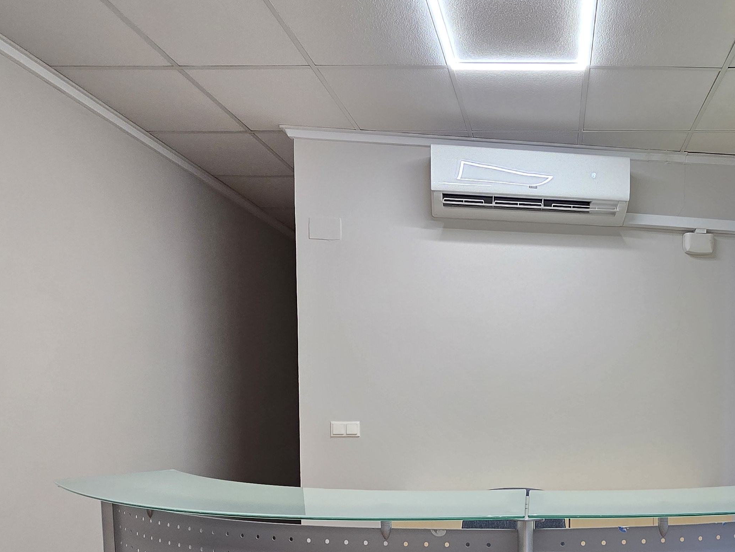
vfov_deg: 51.9
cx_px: 561
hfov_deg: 64.7
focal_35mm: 25
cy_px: 431
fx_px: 531
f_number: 2.2
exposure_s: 1/50
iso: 160
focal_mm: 2.2
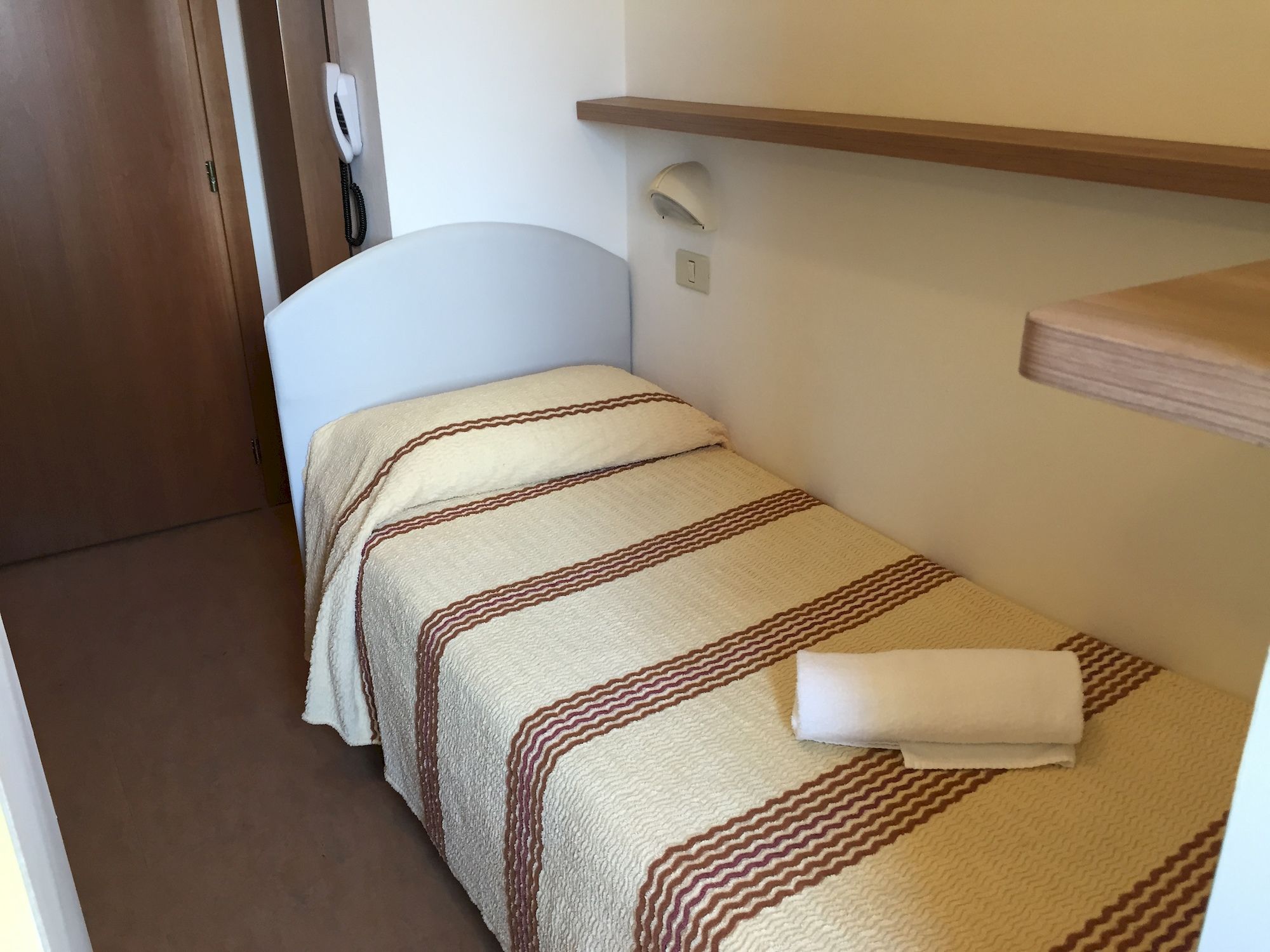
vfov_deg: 48.2
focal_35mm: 29
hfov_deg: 61.7
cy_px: 476
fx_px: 1064
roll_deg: +0.6
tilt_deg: -23.4
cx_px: 635
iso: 32
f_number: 2.2
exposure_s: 1/40
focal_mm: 4.15
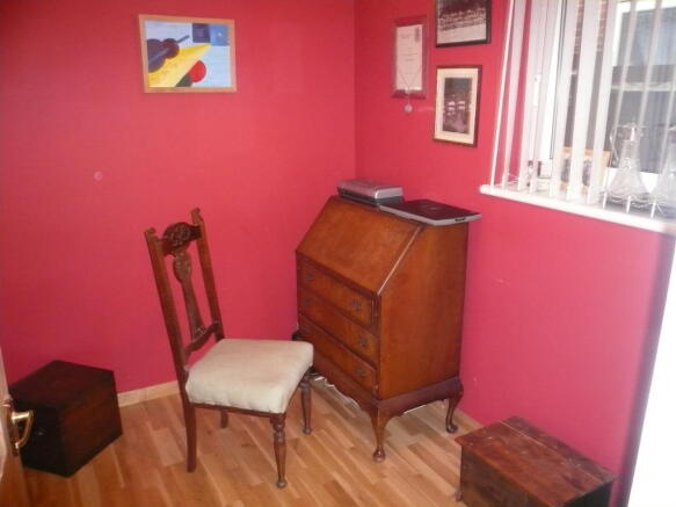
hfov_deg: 63.5
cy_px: 254
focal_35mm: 28
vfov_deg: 49.7
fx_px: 547
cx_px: 338
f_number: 2.8
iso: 320
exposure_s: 1/30
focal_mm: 4.6
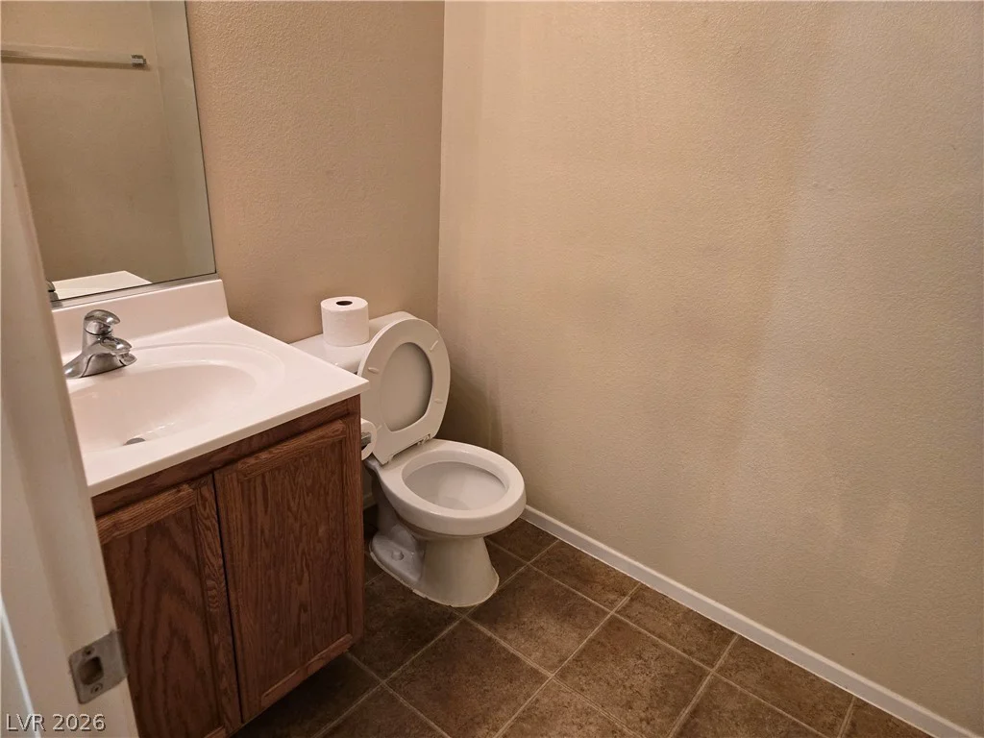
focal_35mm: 23
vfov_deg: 58.9
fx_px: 654
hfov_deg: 73.9
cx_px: 492
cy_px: 369
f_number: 1.8
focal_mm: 5.4
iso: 400
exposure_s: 1/120
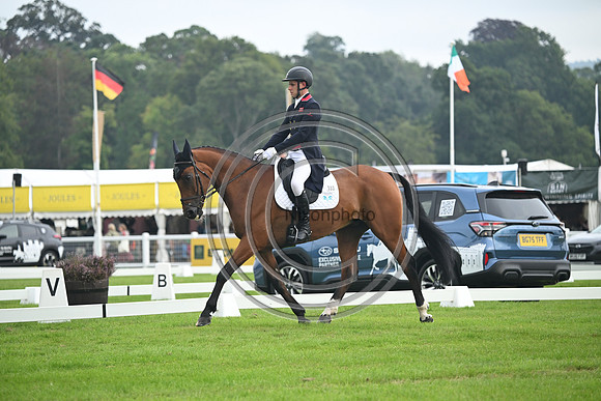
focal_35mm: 220
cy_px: 200
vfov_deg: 6.2
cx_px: 300
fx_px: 3673
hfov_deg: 9.4
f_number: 5
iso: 1400
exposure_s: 1/1250
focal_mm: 220
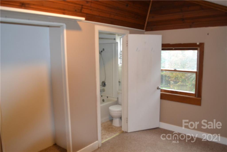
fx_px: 170
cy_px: 76
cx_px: 114
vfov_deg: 47.9
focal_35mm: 27
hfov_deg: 67.4
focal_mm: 18
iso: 1100
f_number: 3.5
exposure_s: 1/60
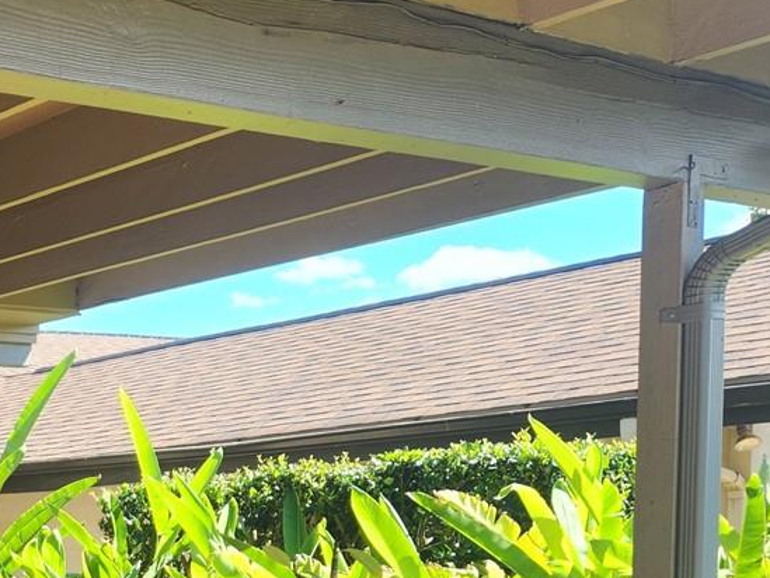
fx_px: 1491
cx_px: -255
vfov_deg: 20.1
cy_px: 756
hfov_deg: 24.8
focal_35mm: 67
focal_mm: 5.4
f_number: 1.8
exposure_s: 1/210
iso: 20
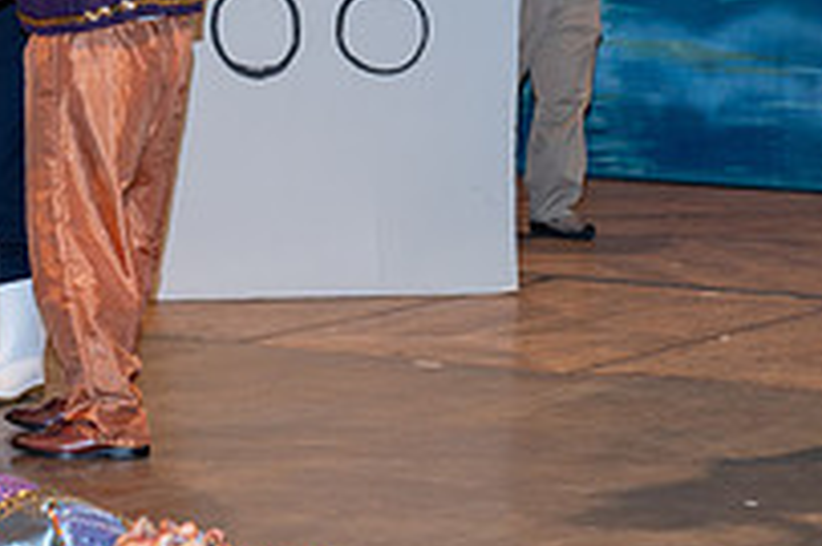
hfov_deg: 10.2
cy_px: 95
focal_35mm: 200
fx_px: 4563
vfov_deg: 6.8
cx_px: -45
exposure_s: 1/100
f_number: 3.2
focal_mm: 70
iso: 640
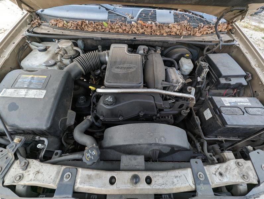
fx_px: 99
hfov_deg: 106.1
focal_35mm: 13
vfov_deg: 90.1
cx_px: 132
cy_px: 100
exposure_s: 1/90.1
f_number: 2.2
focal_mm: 1.95
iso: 56
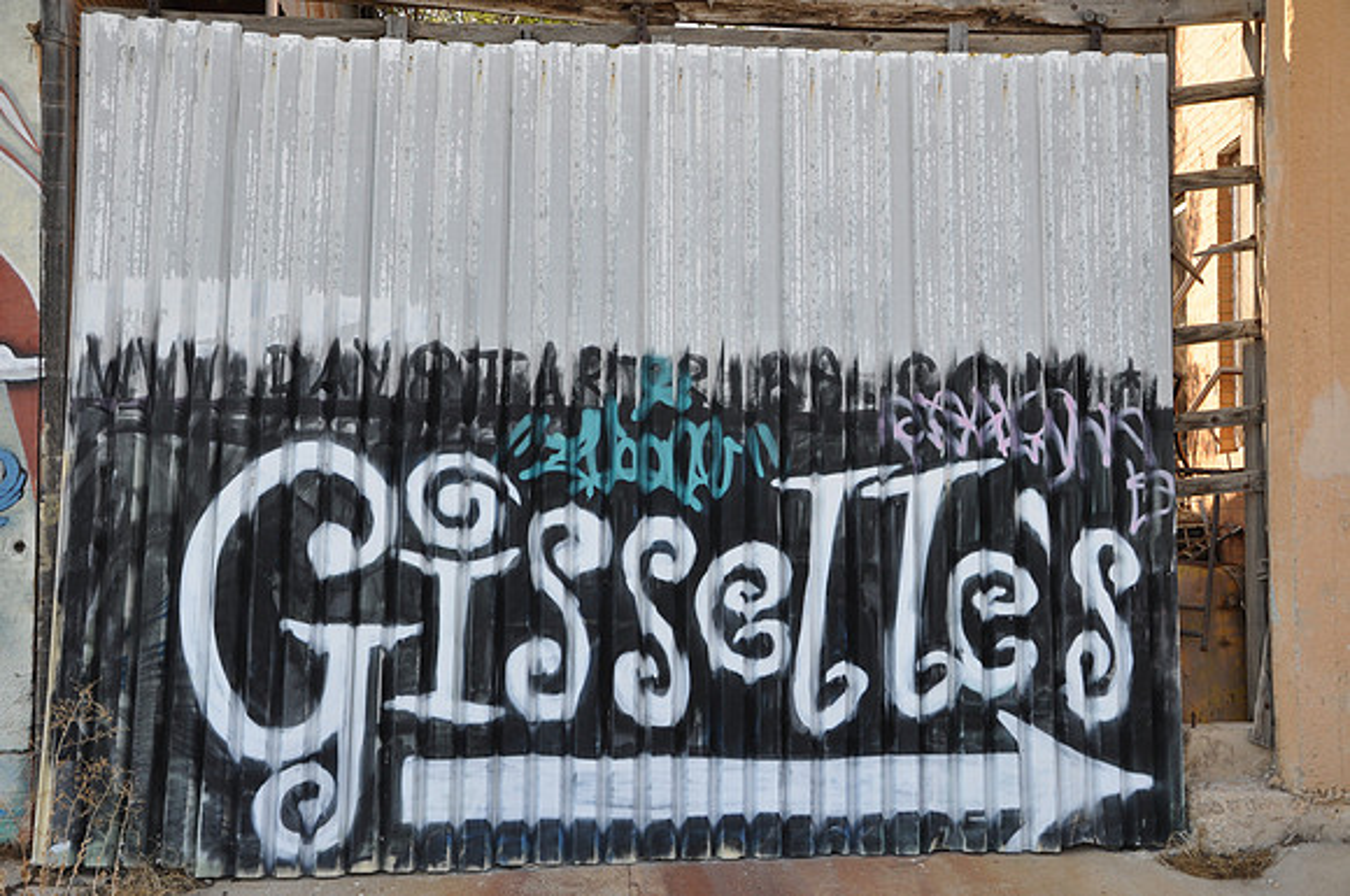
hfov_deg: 49.6
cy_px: 448
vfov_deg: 34.1
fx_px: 1460
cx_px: 675
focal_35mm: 39
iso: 200
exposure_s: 1/160
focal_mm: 26
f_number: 6.3
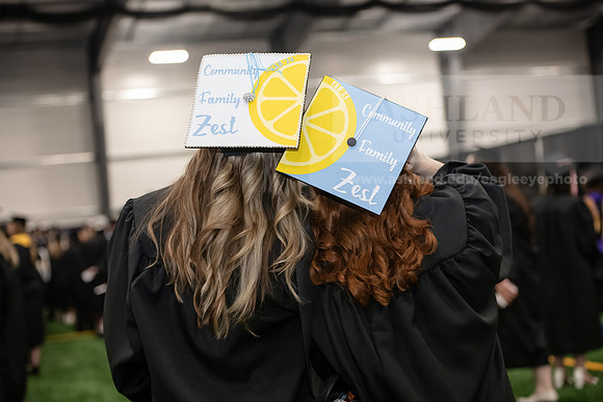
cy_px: 201
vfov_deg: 19.5
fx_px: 1173
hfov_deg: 28.8
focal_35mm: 70
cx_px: 302
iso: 2500
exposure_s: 1/200
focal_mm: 70
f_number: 3.2
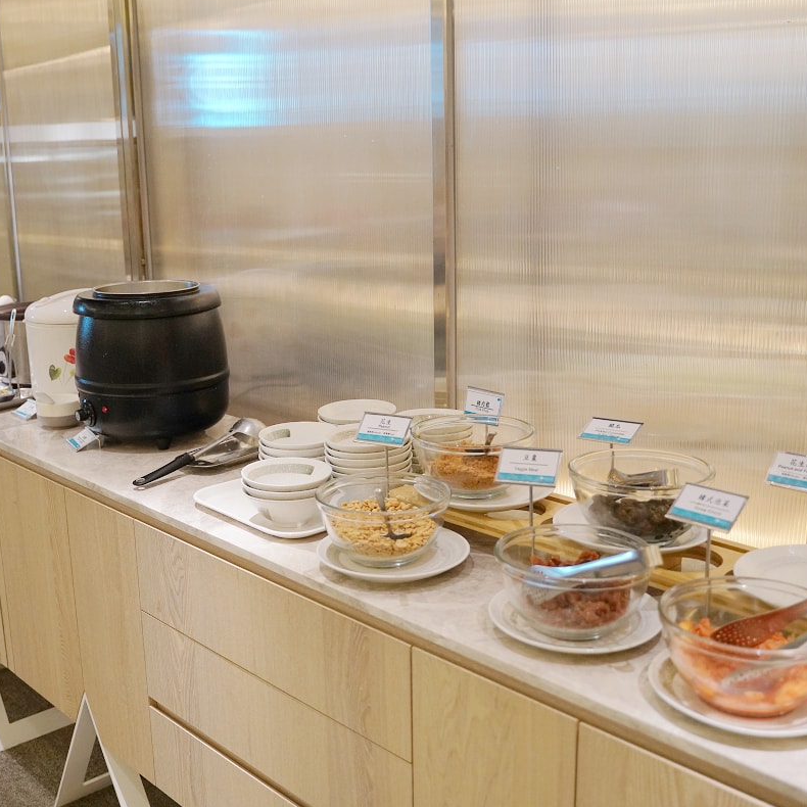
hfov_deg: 41.8
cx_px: 372
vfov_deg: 41.9
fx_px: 1055
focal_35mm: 40
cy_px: 399
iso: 3200
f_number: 2.8
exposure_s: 1/160
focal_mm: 31
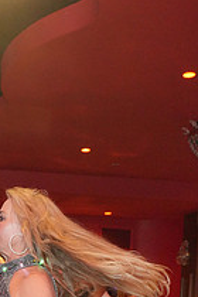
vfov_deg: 21.8
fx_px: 685
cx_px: -35
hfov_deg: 15.9
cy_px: 396
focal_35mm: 83
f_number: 4
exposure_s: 1/200
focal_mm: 30
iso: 4000
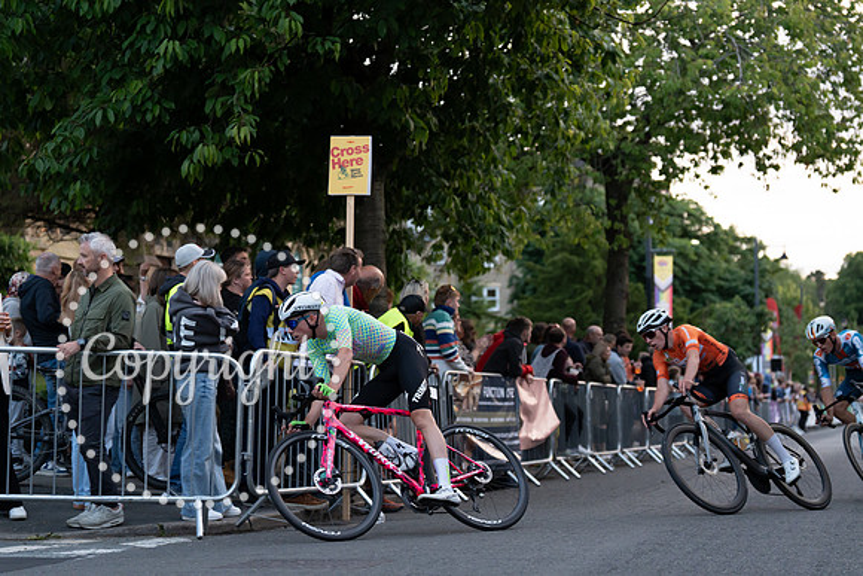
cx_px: 432
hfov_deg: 28.8
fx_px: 1678
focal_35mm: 70
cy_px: 288
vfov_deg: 19.5
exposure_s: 1/1000
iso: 3200
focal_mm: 70
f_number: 2.8
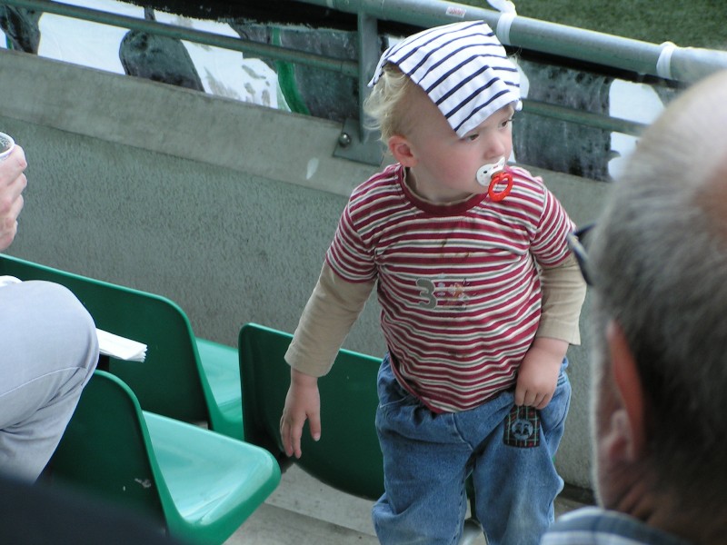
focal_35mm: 136
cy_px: 272
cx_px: 364
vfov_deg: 10.9
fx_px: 2856
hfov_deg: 14.5
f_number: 4.5
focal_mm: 20.9
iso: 50
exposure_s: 1/200
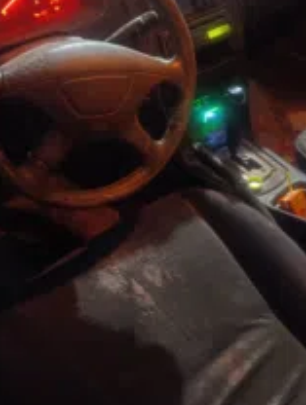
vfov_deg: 42.6
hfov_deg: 32.9
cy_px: 160
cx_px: 177
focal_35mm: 44
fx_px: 516
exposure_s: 1/25
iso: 4000
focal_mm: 6.14
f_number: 1.6
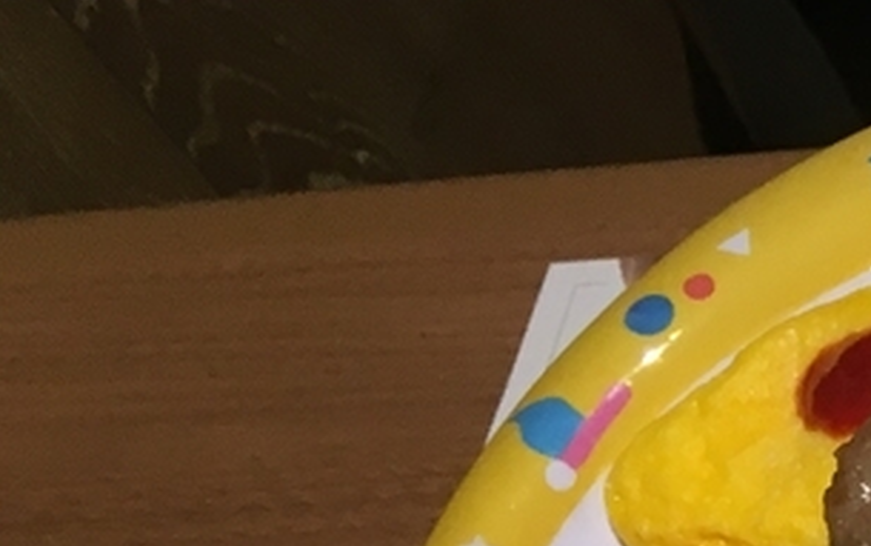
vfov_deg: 10.1
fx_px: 2874
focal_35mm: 121
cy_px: 1072
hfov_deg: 14.8
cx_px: 1631
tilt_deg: -61.8
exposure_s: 1/30
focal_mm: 4.15
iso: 25
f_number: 2.2
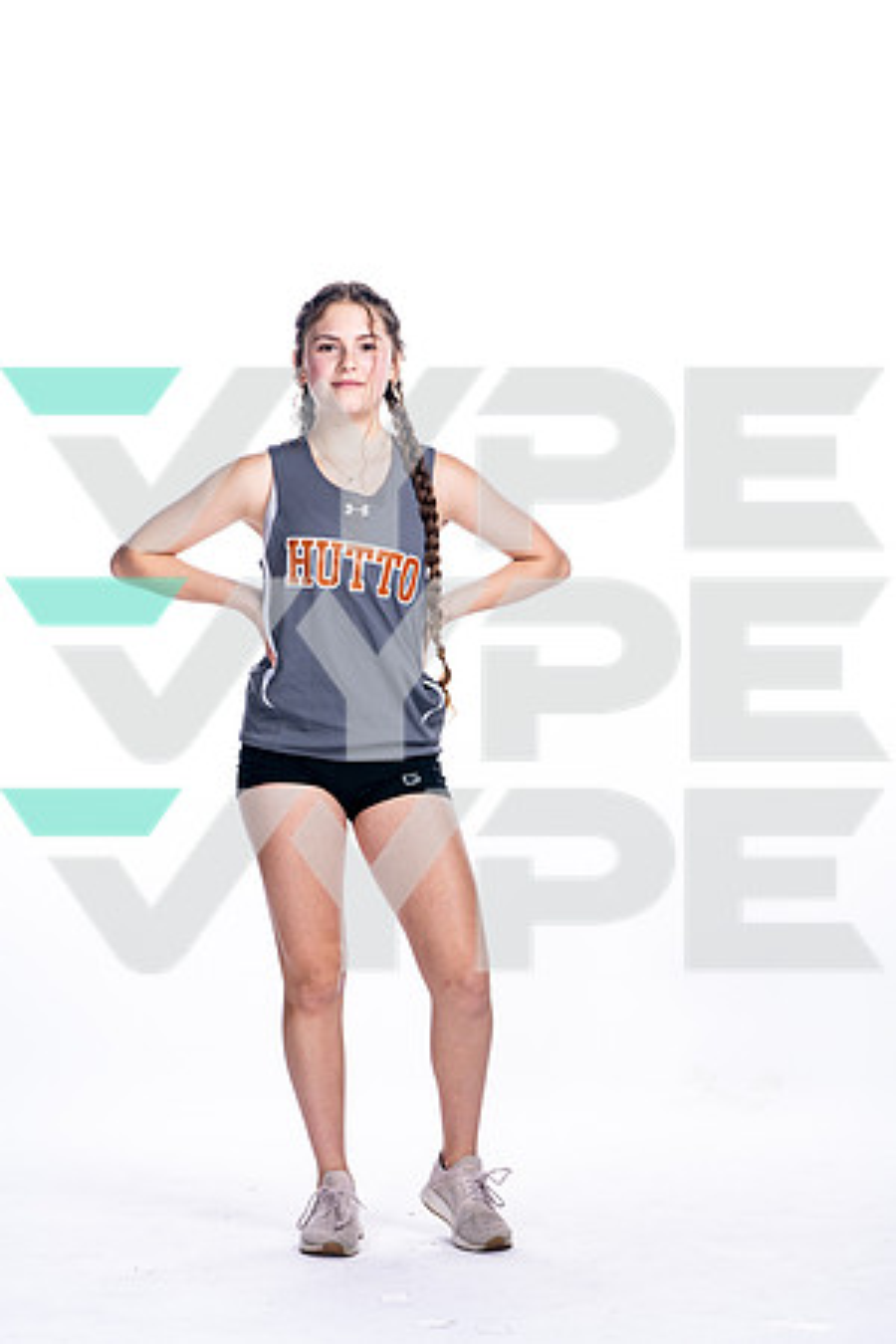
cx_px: 448
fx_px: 4442
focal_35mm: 119
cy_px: 672
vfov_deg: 17.2
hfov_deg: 11.5
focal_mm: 119
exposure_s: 1/250
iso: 400
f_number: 5.6
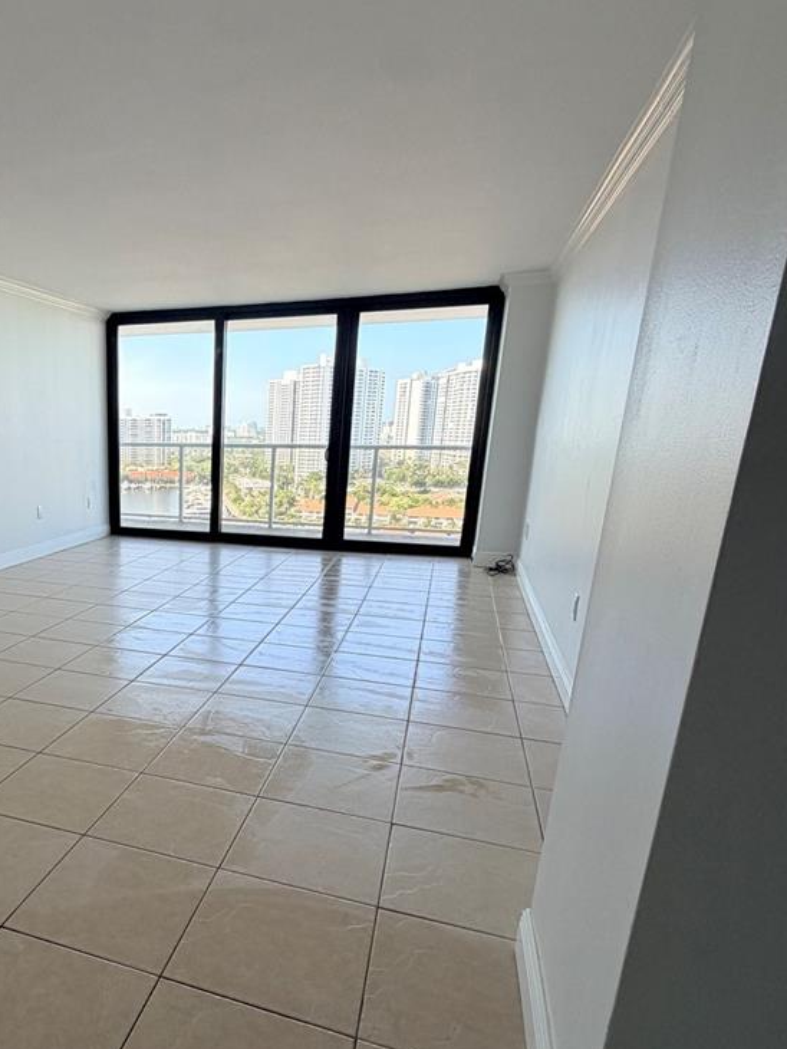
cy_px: 621
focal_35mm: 23
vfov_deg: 73.2
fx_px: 697
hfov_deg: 54.8
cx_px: 158
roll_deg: -2.2
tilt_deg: -16.0
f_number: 2.2
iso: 64
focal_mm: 2.22
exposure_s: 1/200
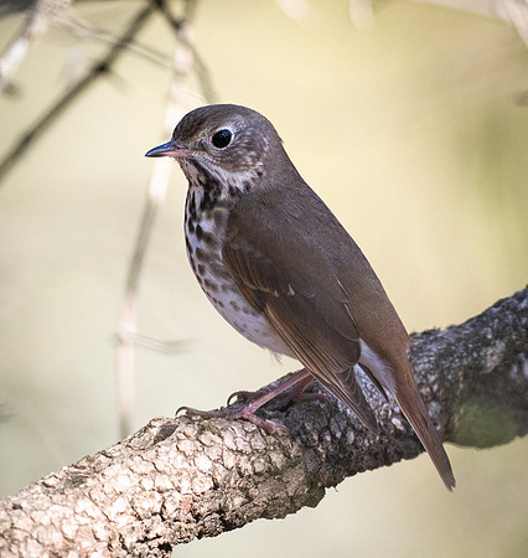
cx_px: 285
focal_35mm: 1129
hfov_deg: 1.5
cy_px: 214
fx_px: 20044
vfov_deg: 1.6
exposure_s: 1/1000
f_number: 4
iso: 500
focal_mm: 300
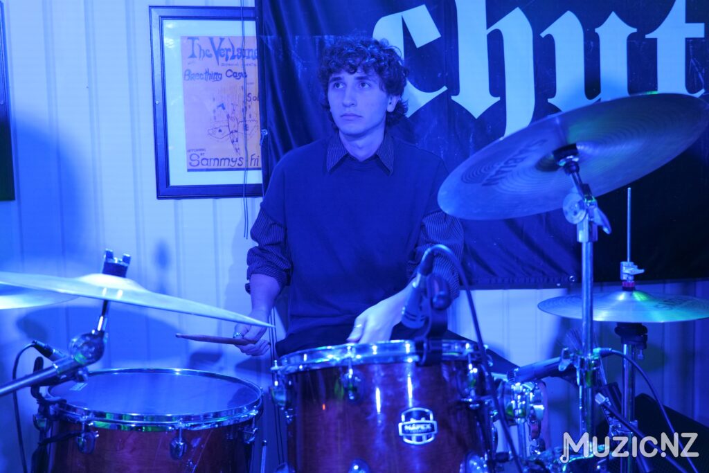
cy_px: 236
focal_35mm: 35
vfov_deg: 37.9
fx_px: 689
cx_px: 354
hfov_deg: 54.4
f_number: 4.5
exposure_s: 1/60
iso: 5000
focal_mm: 35
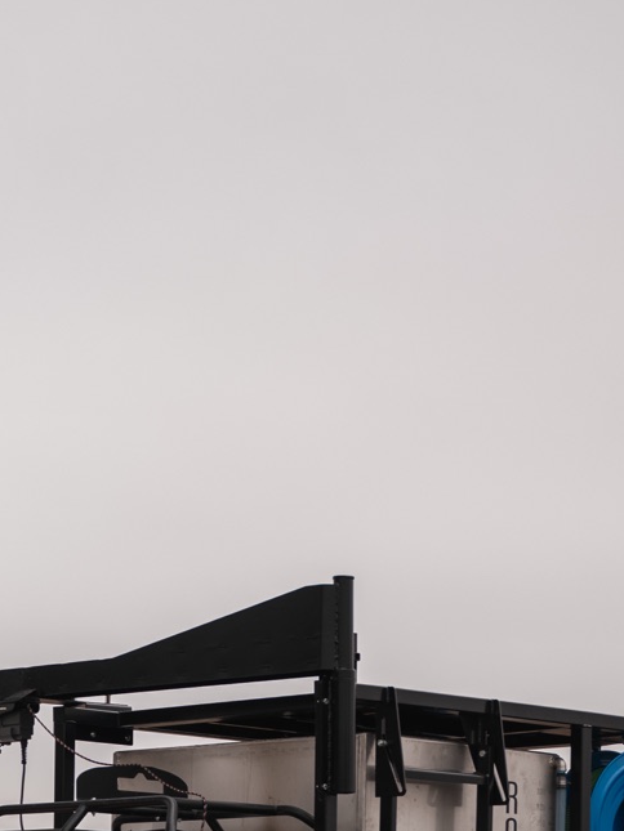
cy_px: 926
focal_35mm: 118
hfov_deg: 12.5
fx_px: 2835
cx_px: 162
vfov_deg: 16.2
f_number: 2.8
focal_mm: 44
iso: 640
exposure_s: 1/100
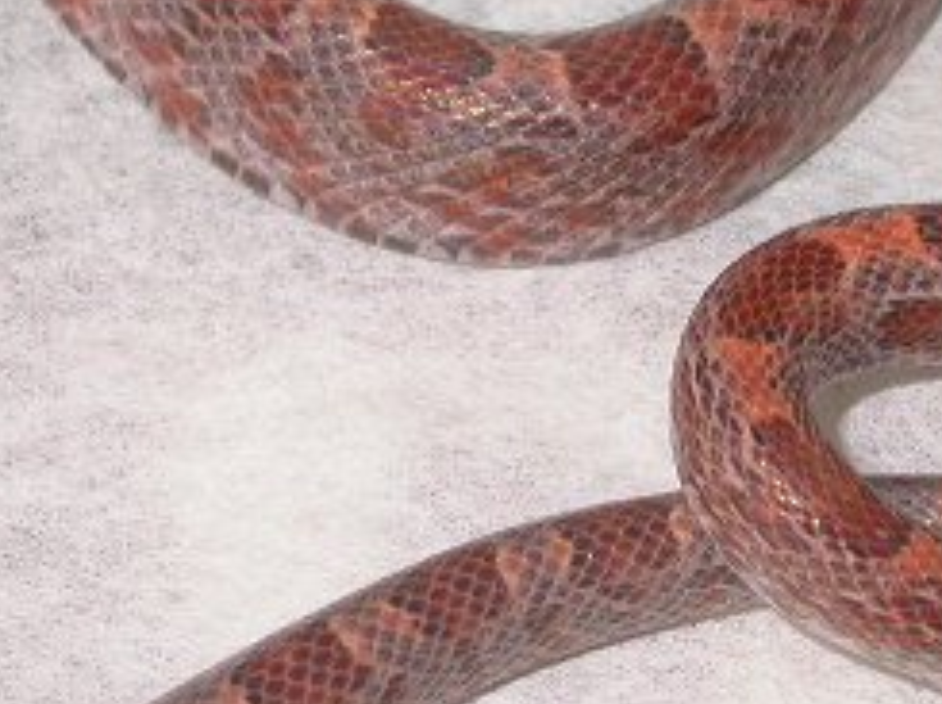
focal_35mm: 225
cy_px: 292
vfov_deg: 6.6
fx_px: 6114
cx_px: 446
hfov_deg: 8.8
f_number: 3.6
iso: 100
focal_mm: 17.8
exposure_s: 1/60.3
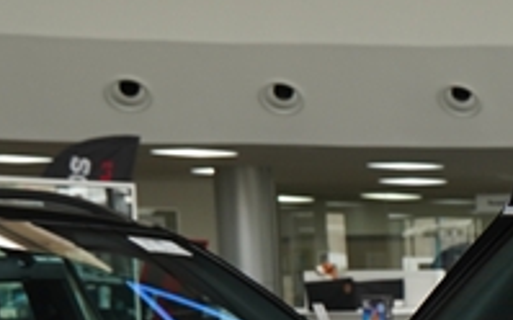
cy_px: 670
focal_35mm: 197
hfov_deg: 9.5
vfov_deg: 6.4
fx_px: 2747
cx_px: 1209
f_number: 4.5
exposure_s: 1/100
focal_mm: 25
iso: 160
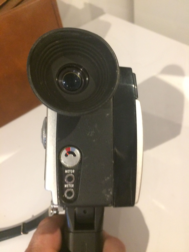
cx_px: 94
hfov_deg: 48.2
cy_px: 126
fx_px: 211
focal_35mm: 29
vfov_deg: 61.7
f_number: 2.2
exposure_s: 1/17
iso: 320
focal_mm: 4.15
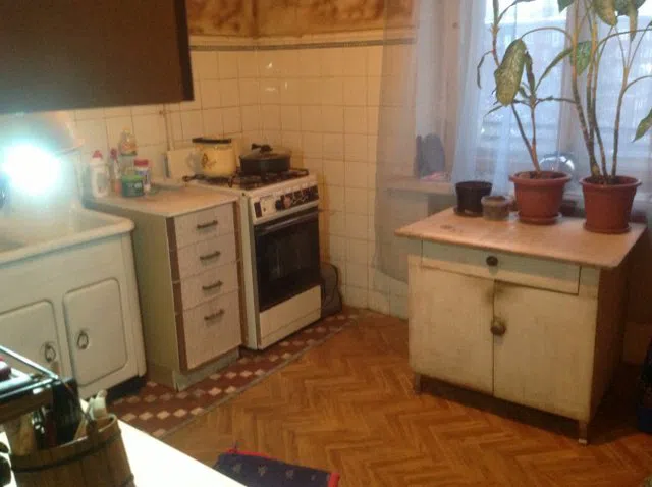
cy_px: 244
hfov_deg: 52.7
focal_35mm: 35
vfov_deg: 40.6
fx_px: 658
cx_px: 326
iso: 500
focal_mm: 4.28
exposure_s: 1/15
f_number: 2.4
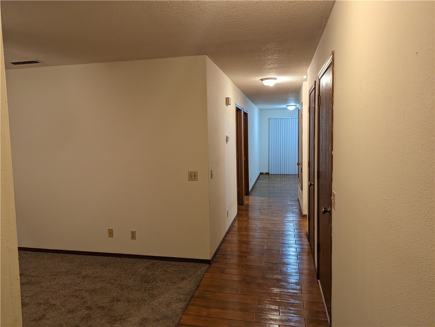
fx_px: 302
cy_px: 164
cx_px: 218
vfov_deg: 56.9
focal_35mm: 24
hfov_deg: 71.5
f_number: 1.85
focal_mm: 6.81
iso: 413
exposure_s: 1/120
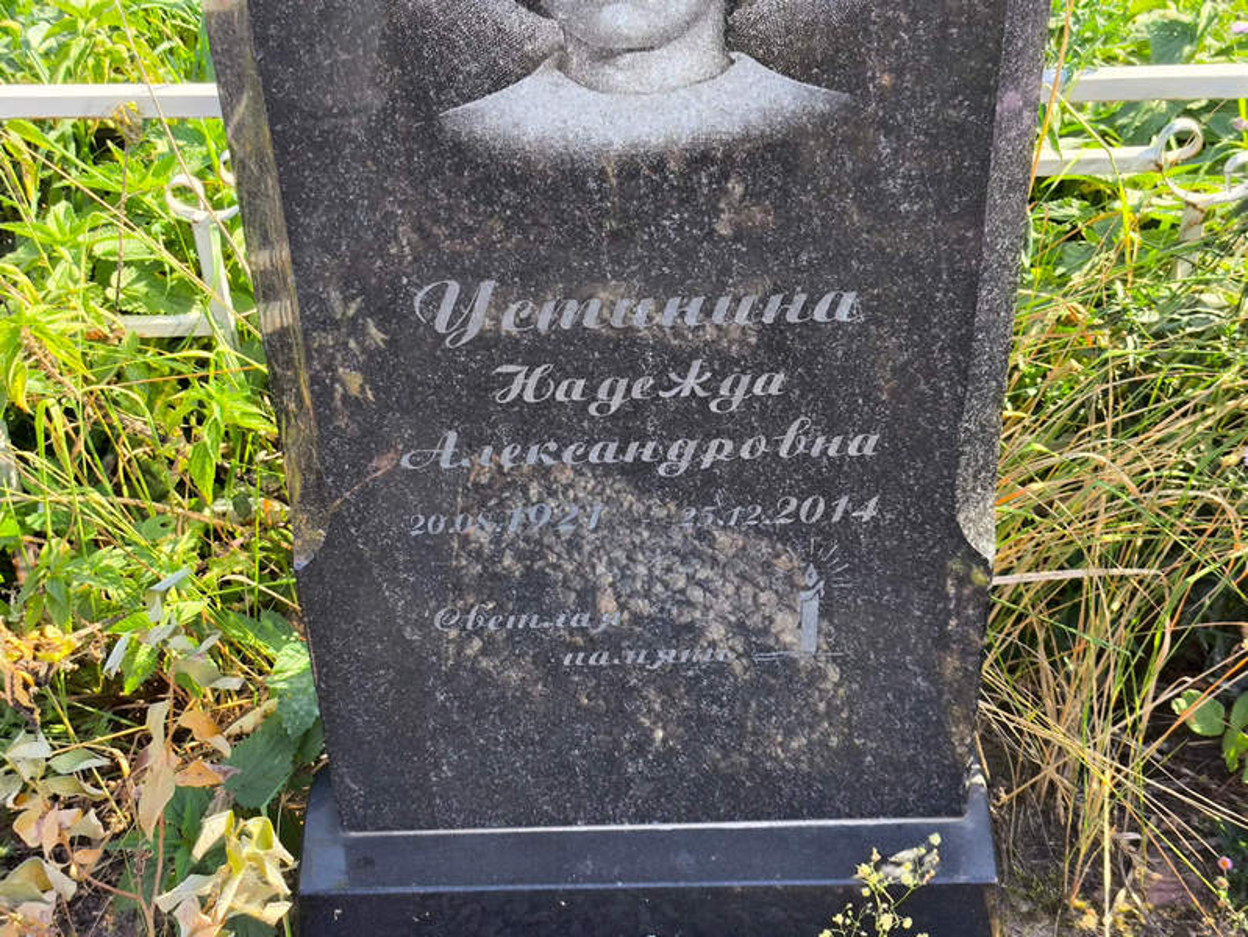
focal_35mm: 50
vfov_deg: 29.1
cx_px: 624
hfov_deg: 38.2
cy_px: 468
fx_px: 1803
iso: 50
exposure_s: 1/224
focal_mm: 4.71
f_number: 1.7
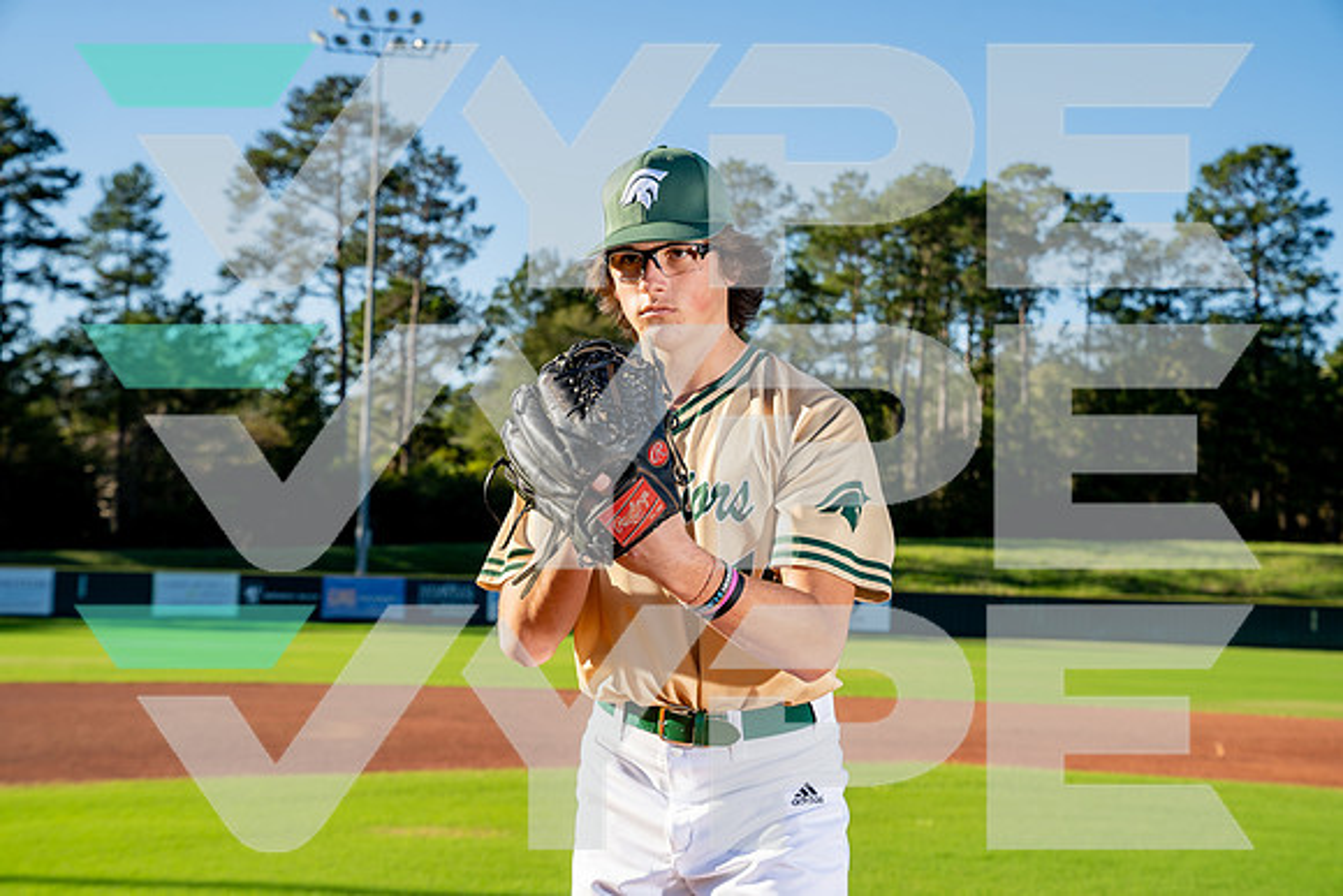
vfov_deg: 20.6
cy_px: 448
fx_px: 2463
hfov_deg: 30.5
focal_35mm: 66
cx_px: 672
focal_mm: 66
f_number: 6.3
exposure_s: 1/250
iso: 100
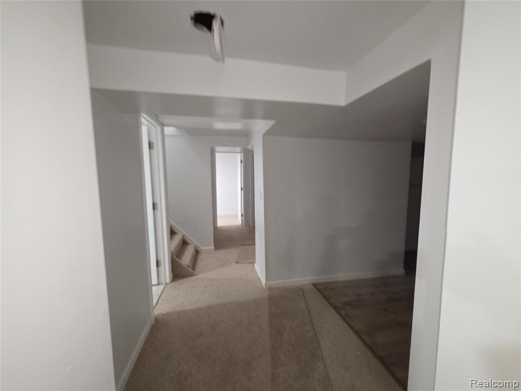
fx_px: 196
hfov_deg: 106.2
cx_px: 260
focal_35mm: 13
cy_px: 196
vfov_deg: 89.9
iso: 160
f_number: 2.2
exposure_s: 1/9.99
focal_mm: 2.2
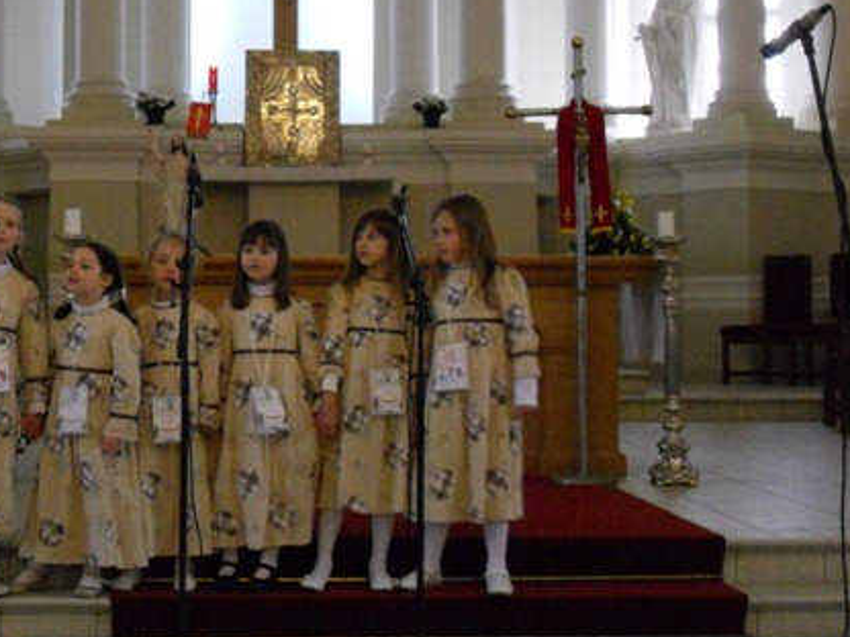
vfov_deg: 17.7
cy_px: 186
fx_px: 2038
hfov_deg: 23.4
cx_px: 266
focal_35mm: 83
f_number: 4.8
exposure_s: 1/25
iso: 800
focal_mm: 9.8
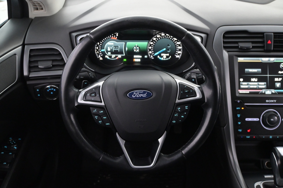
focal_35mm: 39
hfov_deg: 49.6
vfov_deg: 34.2
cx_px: 142
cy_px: 94
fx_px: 307
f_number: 4.5
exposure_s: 1/40
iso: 4000
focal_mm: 26
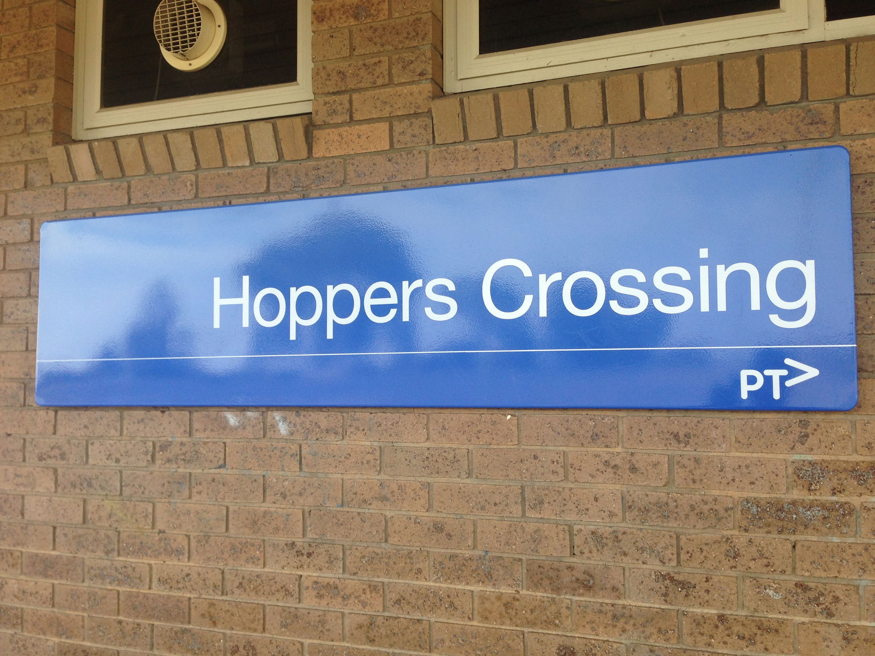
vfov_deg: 42.9
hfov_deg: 55.4
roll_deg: -0.1
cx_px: 438
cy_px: 328
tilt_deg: +4.4
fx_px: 834
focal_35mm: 33
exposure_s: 1/221
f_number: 2.4
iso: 50
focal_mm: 4.12
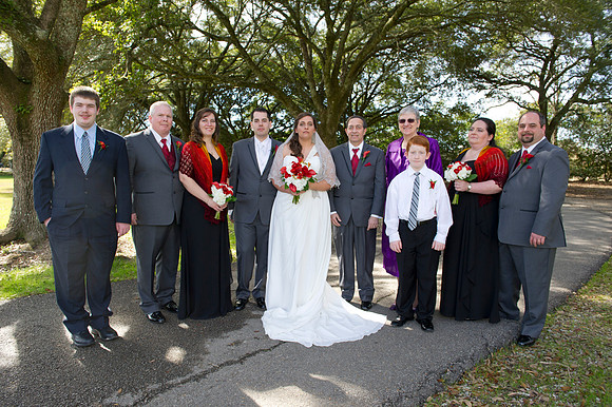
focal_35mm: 26
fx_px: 442
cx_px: 306
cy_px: 204
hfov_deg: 69.4
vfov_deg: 49.5
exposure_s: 1/200
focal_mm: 26
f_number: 5.6
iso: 320
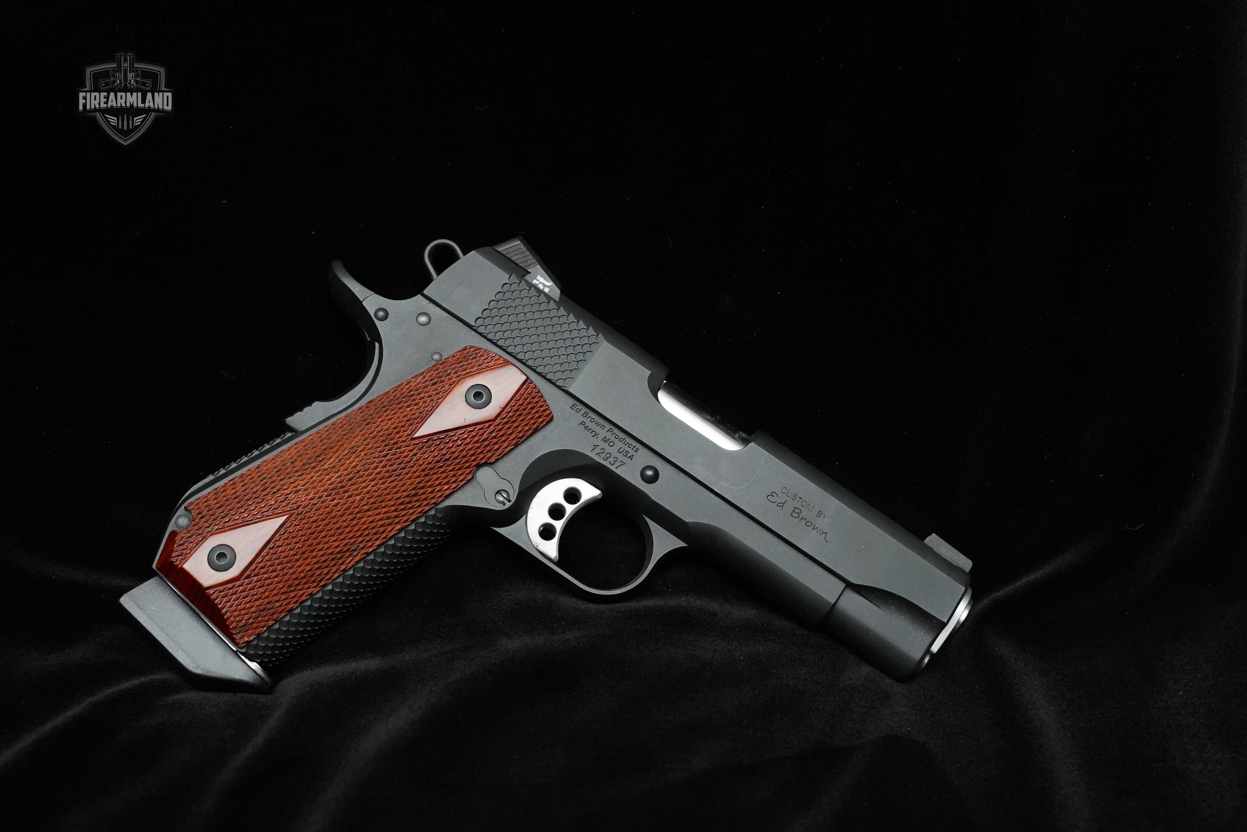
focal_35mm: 40
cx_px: 624
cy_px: 416
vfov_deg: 33.4
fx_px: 1385
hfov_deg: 48.5
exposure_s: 1/160
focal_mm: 40
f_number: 6.3
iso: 8000
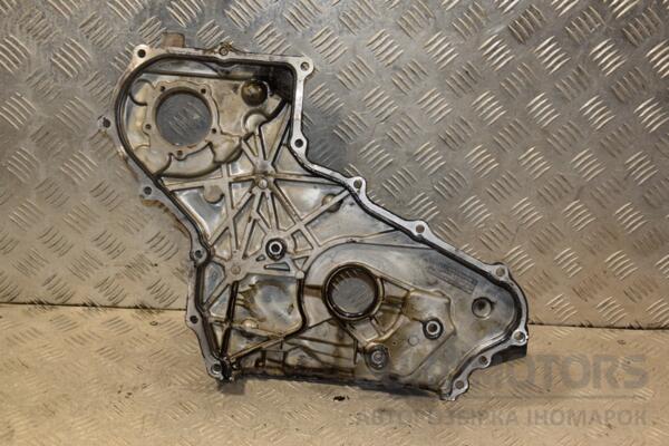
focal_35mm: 52
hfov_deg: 37.9
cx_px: 334
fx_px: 976
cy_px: 223
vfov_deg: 25.8
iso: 800
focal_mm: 35
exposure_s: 1/200
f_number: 5
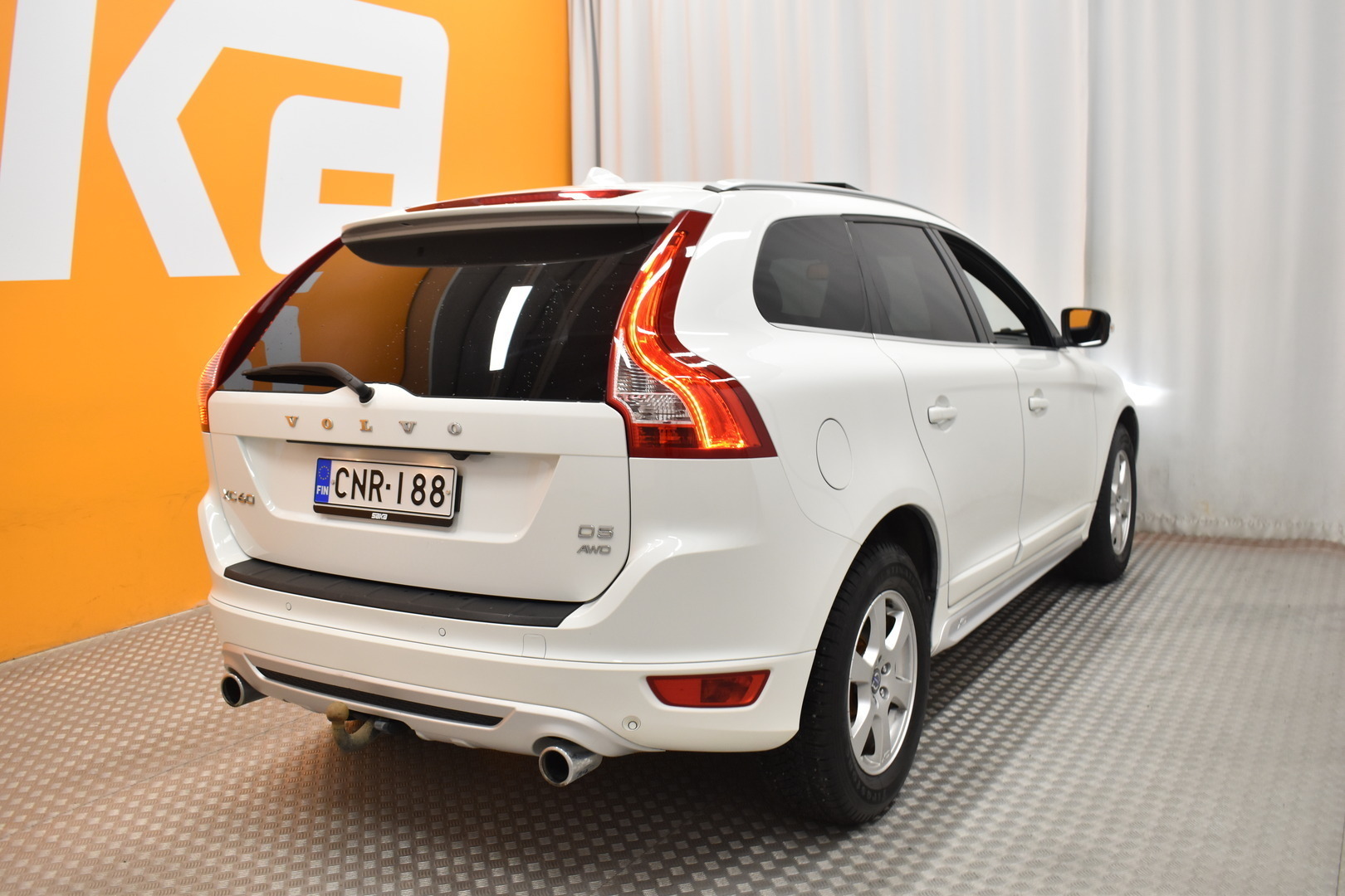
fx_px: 1233
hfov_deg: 57.2
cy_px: 448
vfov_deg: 40.0
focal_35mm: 33
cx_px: 672
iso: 640
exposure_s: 1/8
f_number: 5
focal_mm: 22
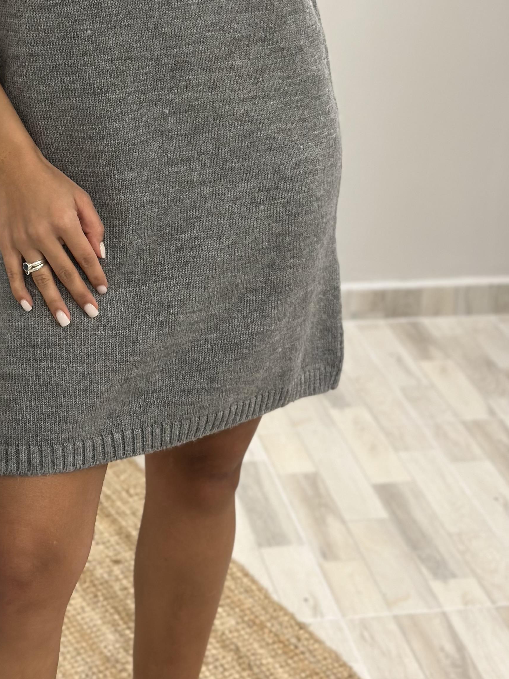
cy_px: 113
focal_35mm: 84
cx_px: 165
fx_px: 1647
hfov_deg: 17.5
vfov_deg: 22.9
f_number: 1.78
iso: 160
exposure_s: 1/50
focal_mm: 6.86
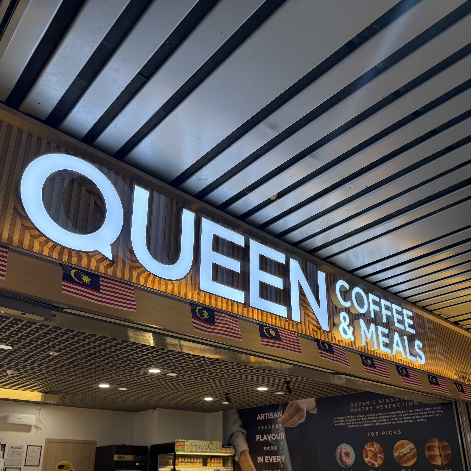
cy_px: 307
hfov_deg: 55.6
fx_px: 446
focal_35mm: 29
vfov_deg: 54.7
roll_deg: +0.0
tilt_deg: +20.9
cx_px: 234
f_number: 1.78
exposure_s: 1/100
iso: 100
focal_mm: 6.76
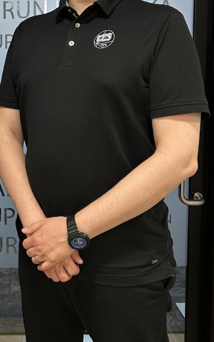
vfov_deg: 38.5
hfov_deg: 24.4
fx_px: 476
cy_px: 83
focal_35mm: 51
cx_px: 9
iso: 100
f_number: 1.5
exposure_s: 1/100
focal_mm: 5.7
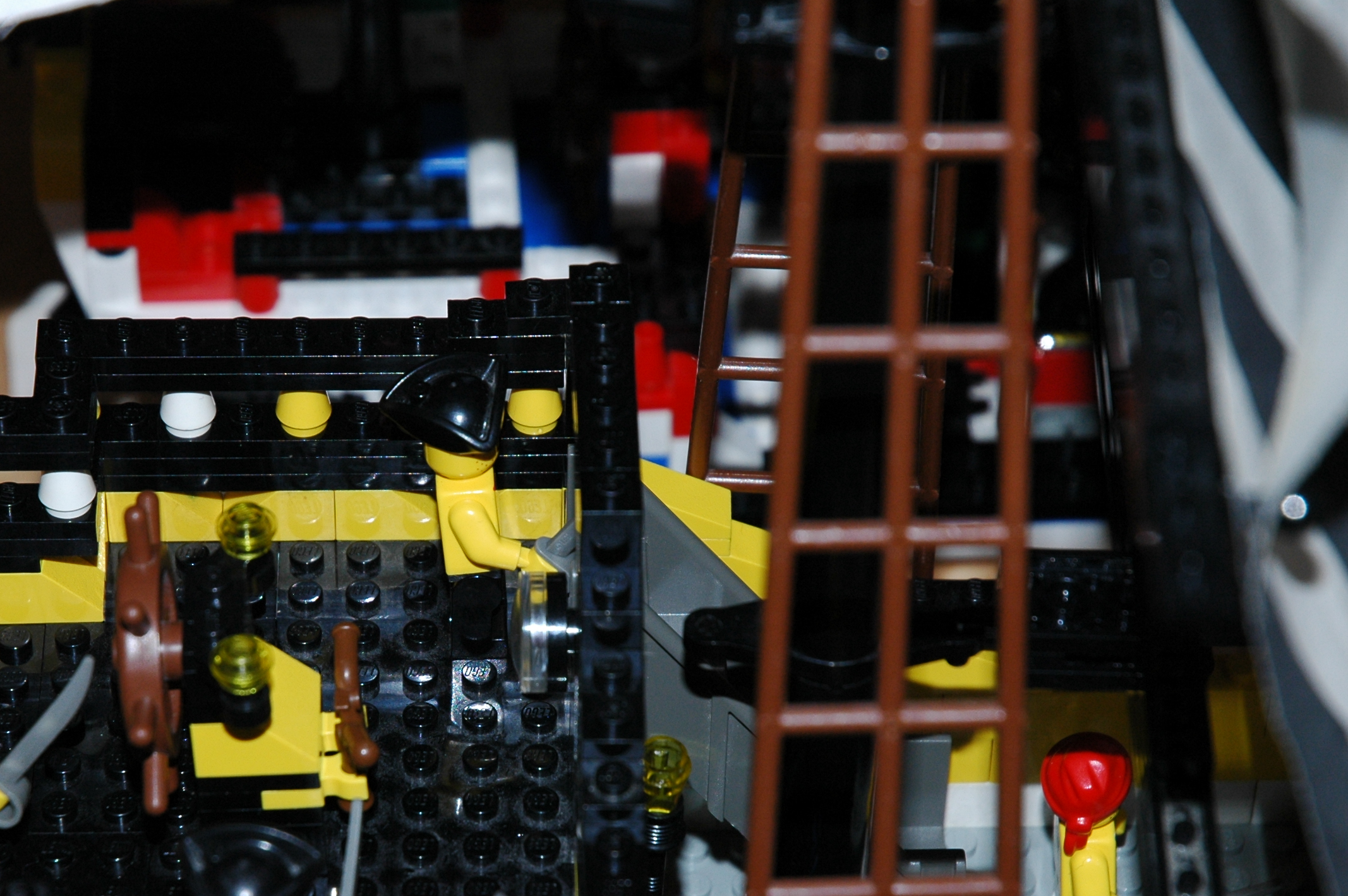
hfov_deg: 13.9
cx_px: 555
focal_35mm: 148
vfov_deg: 9.3
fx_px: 5537
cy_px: 567
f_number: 7.1
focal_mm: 70
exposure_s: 1/125
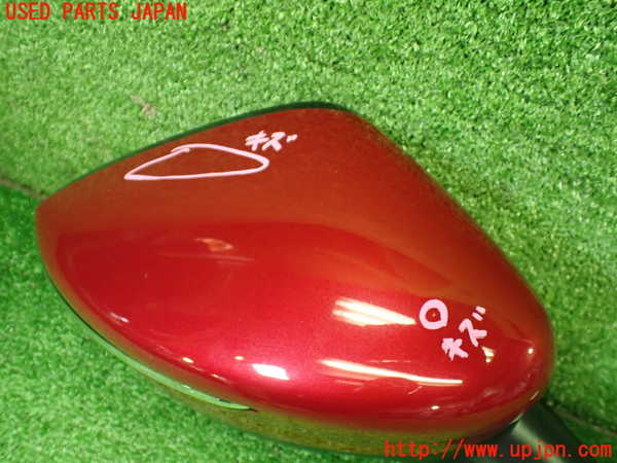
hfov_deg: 60.0
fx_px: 535
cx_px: 308
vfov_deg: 46.8
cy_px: 232
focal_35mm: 30
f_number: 2.3
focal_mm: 5.4
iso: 800
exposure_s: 1/100
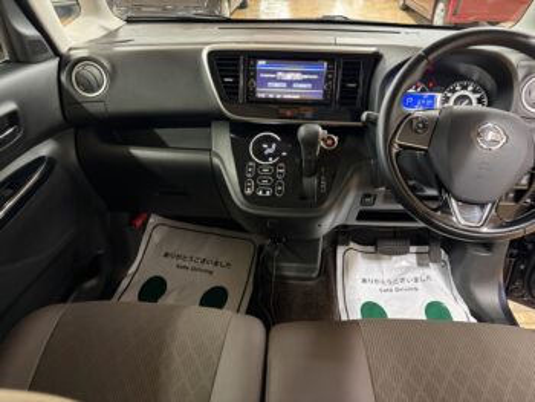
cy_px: 201
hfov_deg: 67.3
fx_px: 402
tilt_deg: -33.6
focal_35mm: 26
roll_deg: +1.1
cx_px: 268
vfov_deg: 53.1
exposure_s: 1/25
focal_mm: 5.96
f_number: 1.6
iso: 500
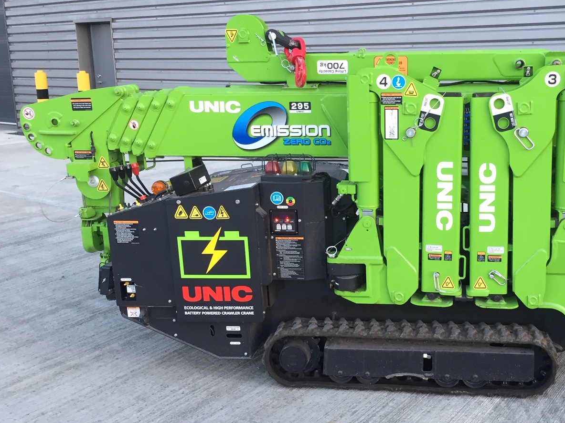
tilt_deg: -12.8
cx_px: 370
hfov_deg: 46.2
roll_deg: -1.5
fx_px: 653
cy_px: 202
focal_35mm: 40
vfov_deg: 35.9
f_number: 2.2
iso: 80
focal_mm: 4.15
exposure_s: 1/33
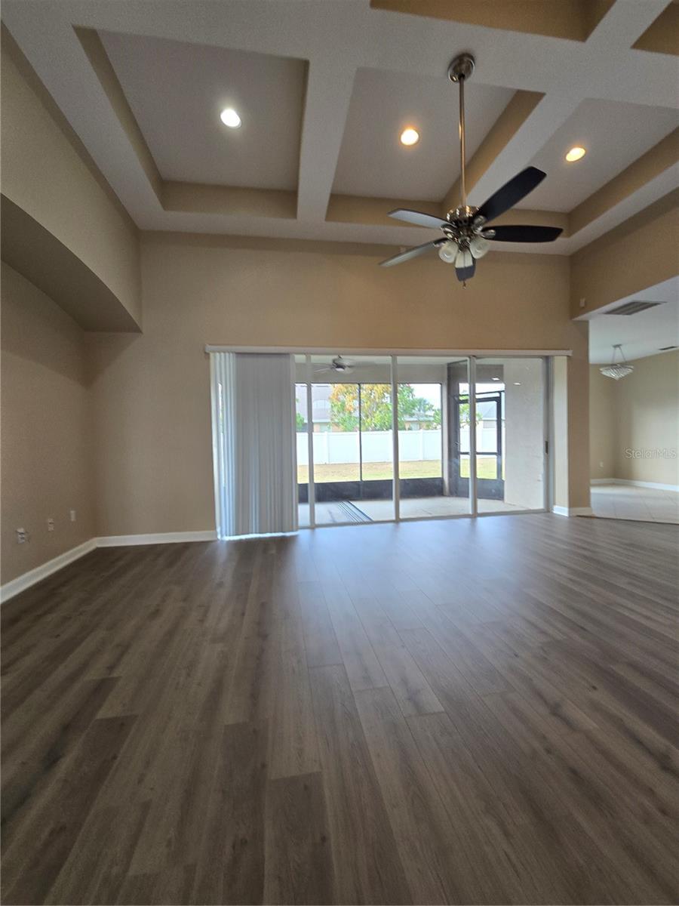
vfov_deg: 106.2
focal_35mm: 13
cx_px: 340
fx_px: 340
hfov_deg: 89.9
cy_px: 453
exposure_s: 1/60
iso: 64
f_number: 2.2
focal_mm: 2.2
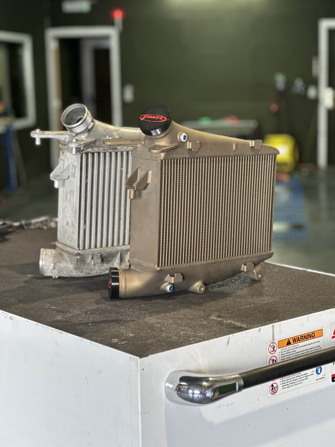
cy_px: 224
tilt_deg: -8.3
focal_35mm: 77
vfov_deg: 25.3
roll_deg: +2.3
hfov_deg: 19.1
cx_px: 168
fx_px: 994
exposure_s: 1/100
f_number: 2.8
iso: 200
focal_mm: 9
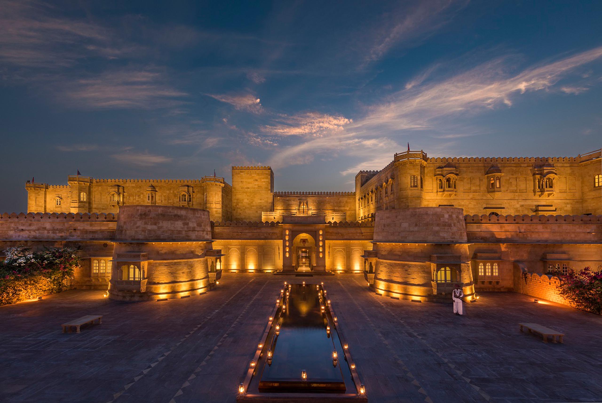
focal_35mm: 14
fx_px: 234
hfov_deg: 104.2
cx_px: 301
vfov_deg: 81.4
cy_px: 202
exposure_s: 13
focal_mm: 14
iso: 100
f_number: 11
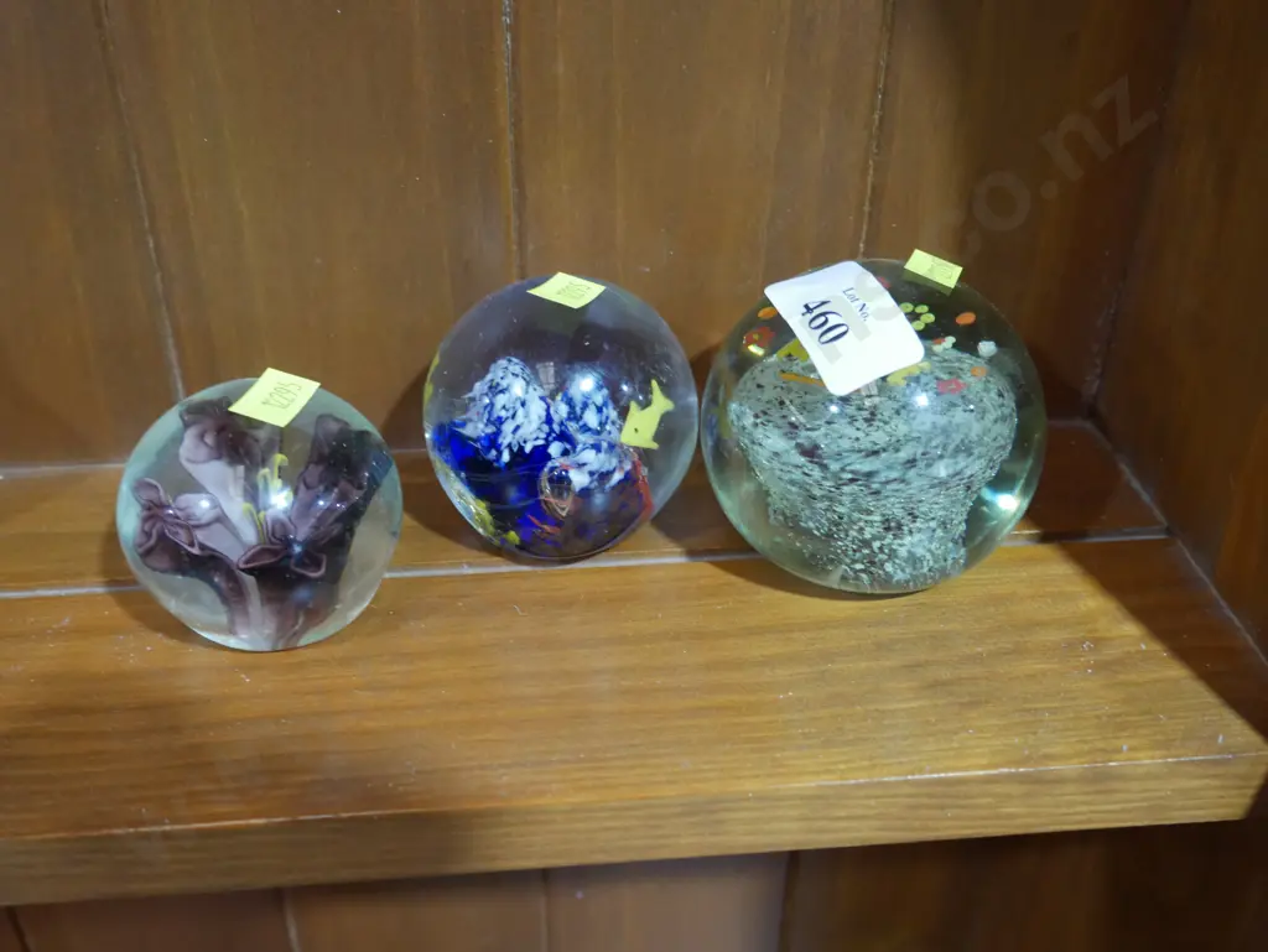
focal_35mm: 36
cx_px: 634
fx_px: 1319
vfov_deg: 39.7
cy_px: 476
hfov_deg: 51.3
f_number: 4
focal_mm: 18
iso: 1250
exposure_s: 1/60
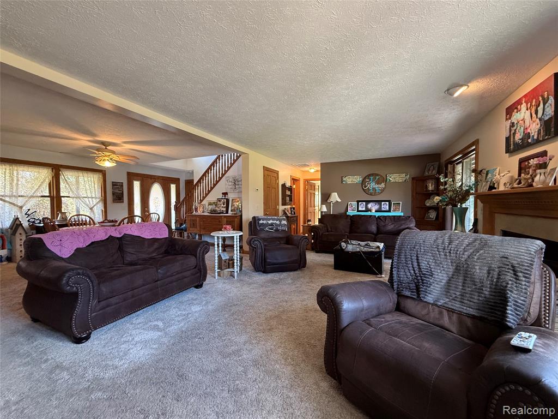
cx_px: 279
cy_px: 210
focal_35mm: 14
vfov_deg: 85.7
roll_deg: +0.4
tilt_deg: -1.2
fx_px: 226
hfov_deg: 102.1
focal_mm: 2.22
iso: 400
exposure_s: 1/60
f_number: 2.2
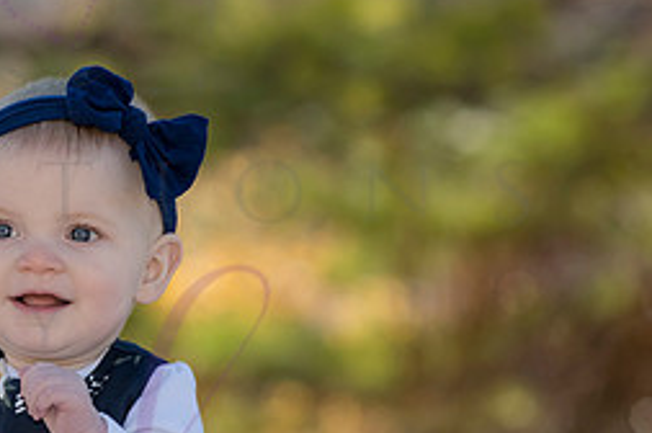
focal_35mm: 333
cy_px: 318
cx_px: 59
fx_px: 6023
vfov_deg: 4.1
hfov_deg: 6.2
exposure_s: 1/640
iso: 400
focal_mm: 145
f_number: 5.6
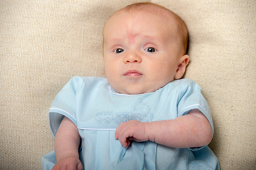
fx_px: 1173
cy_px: 85
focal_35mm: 165
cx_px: 128
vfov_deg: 8.3
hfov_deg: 12.5
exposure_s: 1/200
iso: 250
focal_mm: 165
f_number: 5.6
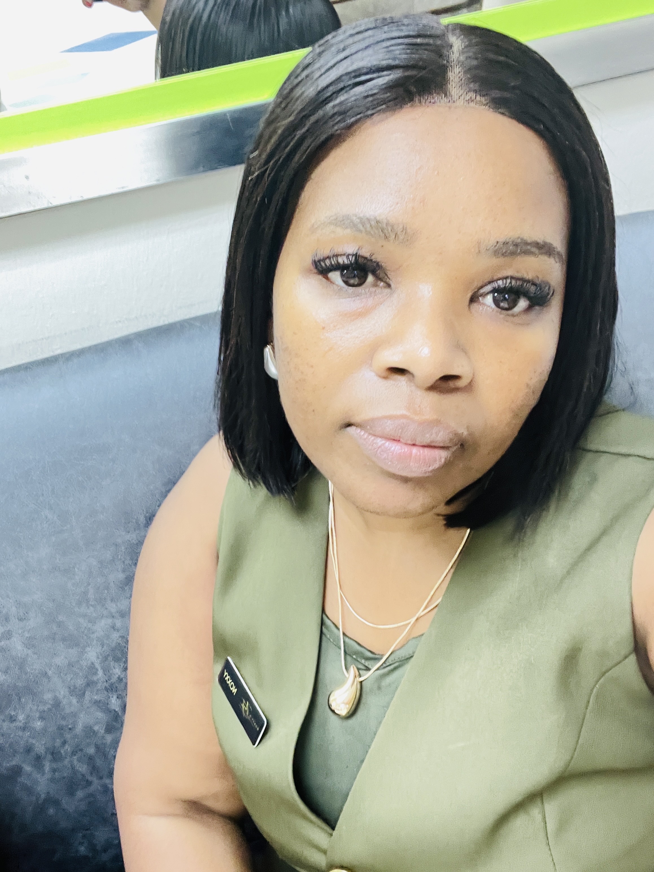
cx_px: 327
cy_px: 436
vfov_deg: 60.0
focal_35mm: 30
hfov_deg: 46.8
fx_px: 756
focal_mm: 2.71
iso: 640
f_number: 2.2
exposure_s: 1/25
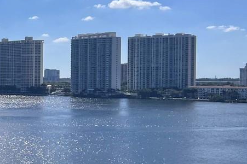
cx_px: -125
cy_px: 84
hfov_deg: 18.7
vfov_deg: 14.2
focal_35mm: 96
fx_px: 658
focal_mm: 5.7
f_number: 1.5
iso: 50
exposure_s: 1/12658
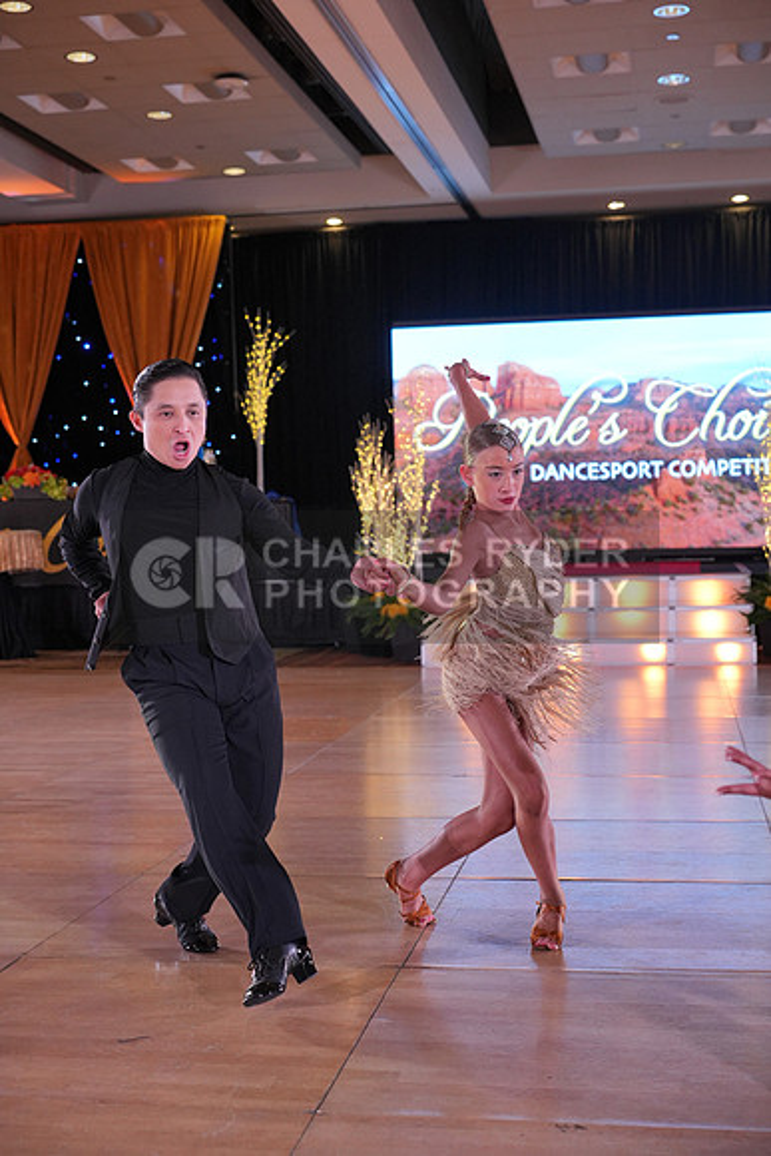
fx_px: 1605
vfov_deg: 39.6
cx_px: 386
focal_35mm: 50
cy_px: 578
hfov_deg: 27.0
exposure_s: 1/400
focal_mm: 50
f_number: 4
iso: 1600
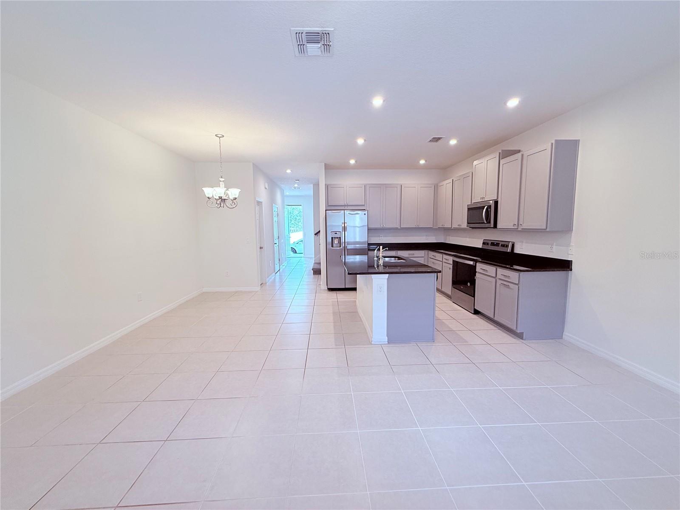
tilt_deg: -5.8
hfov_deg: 102.1
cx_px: 340
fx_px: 275
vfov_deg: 85.7
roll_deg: +0.1
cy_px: 255
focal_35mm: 14
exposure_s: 1/120
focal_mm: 2.22
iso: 160
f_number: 2.2
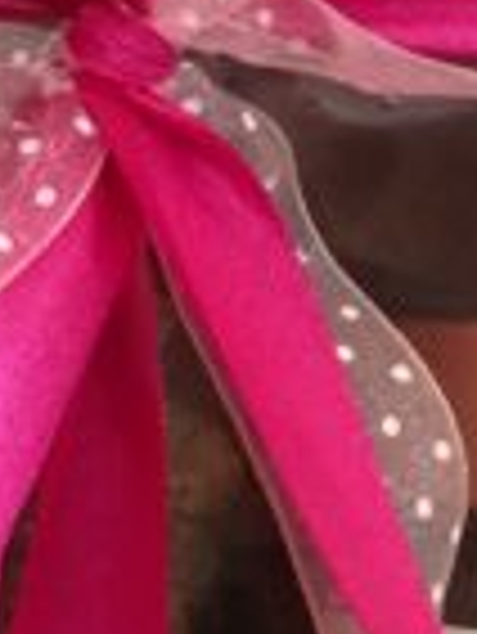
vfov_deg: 9.3
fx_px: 3889
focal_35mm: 212
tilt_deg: -0.8
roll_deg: +1.2
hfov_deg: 7.0
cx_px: 457
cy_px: 162
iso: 200
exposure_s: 1/33
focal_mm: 4.15
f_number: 2.2
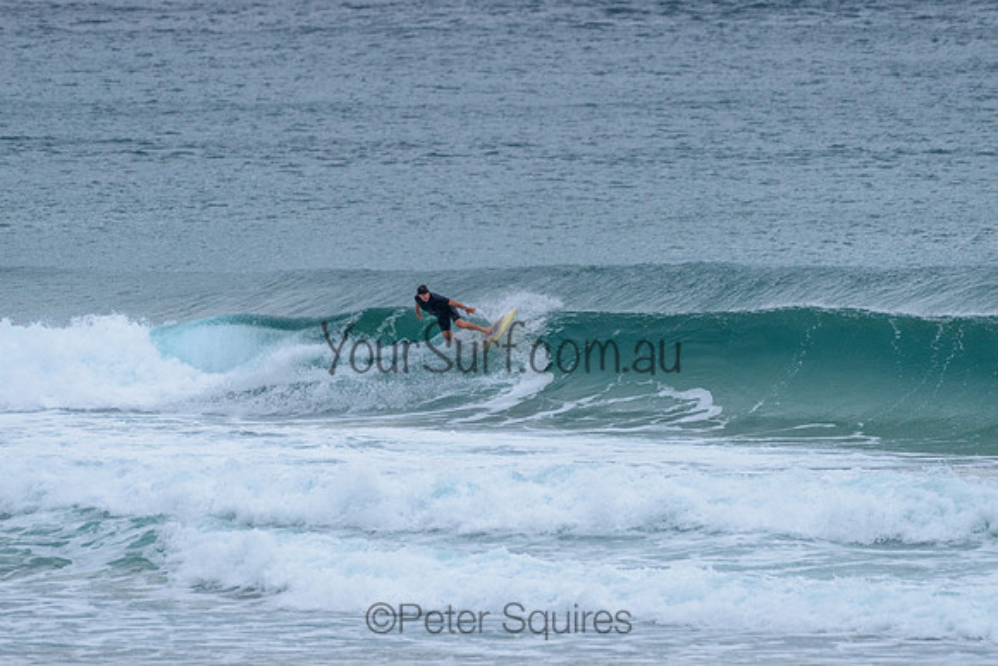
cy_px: 324
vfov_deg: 2.2
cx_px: 486
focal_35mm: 613
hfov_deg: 3.4
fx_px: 17001
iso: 500
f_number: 5.6
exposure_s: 1/2000
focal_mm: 500
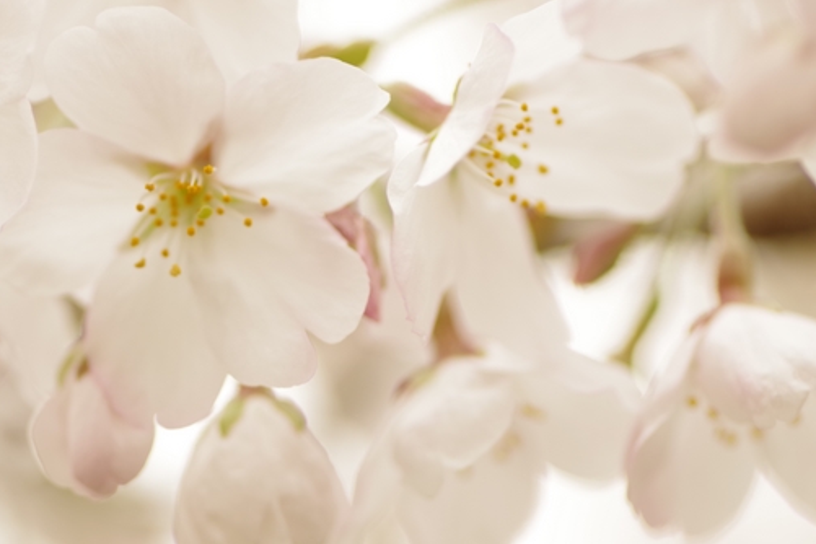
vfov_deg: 6.8
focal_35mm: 202
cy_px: 295
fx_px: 4578
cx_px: 320
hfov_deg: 10.2
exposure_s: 1/160
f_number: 2.8
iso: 200
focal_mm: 100
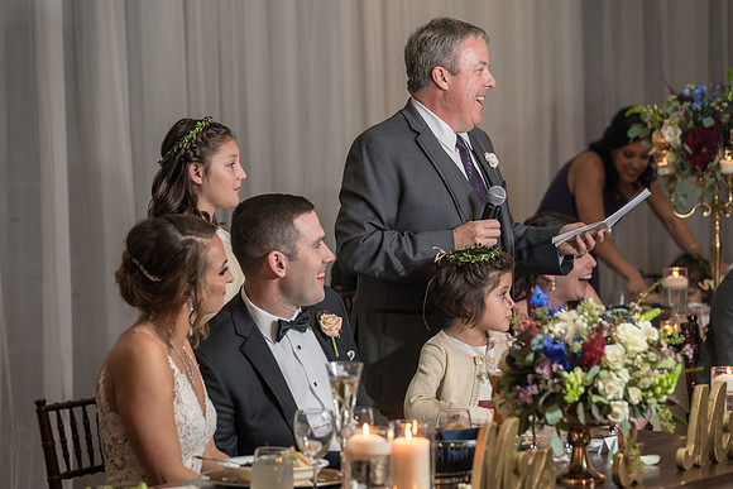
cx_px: 359
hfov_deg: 14.6
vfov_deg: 9.7
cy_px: 271
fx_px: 2870
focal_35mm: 141
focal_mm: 127
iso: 2000
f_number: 4
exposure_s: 1/200
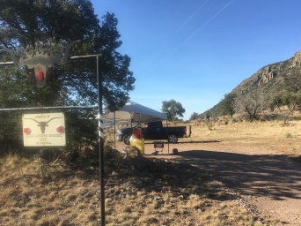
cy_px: 119
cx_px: 158
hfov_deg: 58.4
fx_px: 269
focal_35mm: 31
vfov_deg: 45.4
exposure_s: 1/938
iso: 25
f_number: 2.2
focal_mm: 4.15
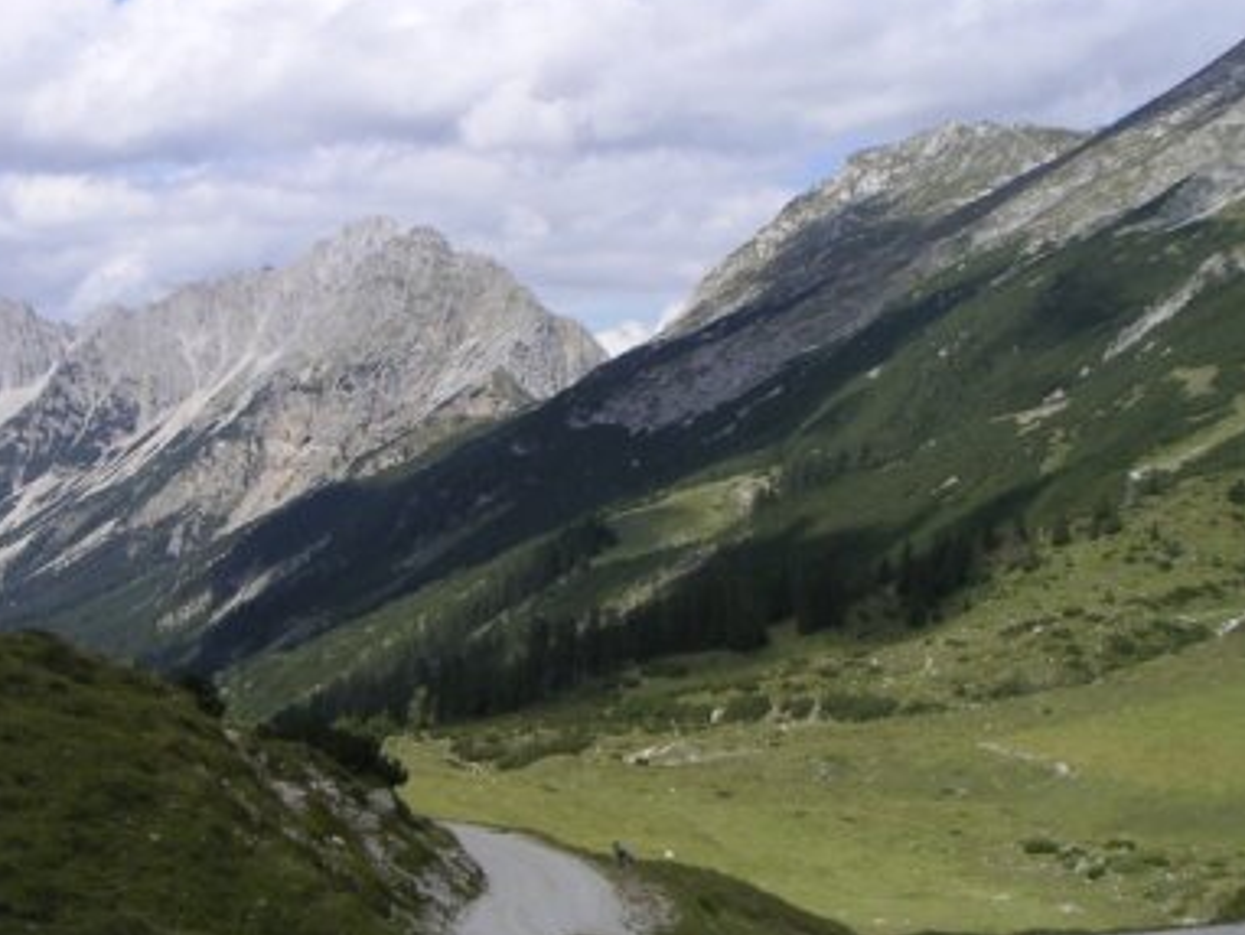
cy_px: 397
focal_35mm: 53
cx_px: 474
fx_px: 1907
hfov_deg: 36.0
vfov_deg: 27.5
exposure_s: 1/180
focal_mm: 6
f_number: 6.7
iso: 50
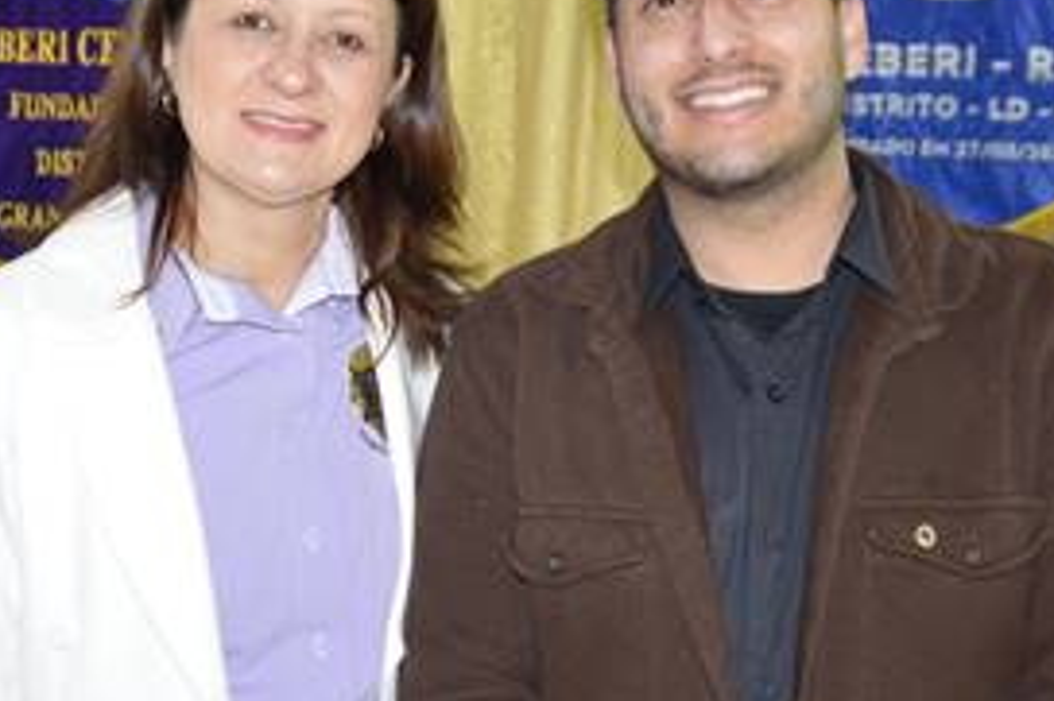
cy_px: 279
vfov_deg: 18.6
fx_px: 2136
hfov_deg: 27.7
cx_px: 446
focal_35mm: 73
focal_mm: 22
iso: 1800
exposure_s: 1/60
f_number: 3.8
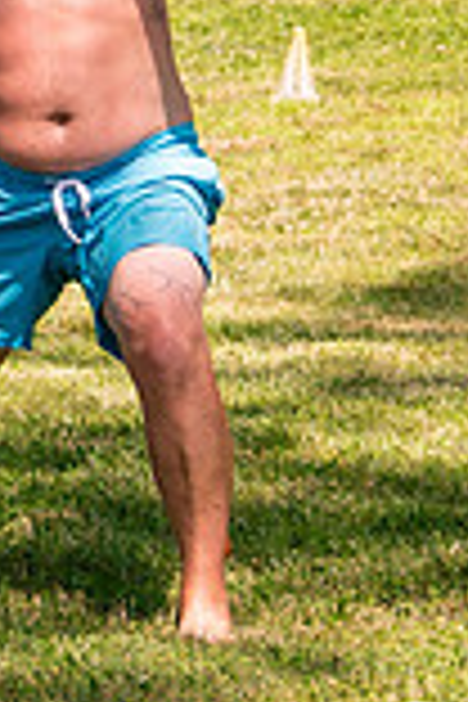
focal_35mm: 320
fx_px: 6240
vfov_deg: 6.4
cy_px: 0
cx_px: -366
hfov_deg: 4.3
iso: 400
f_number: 2.8
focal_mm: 50
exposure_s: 1/4000
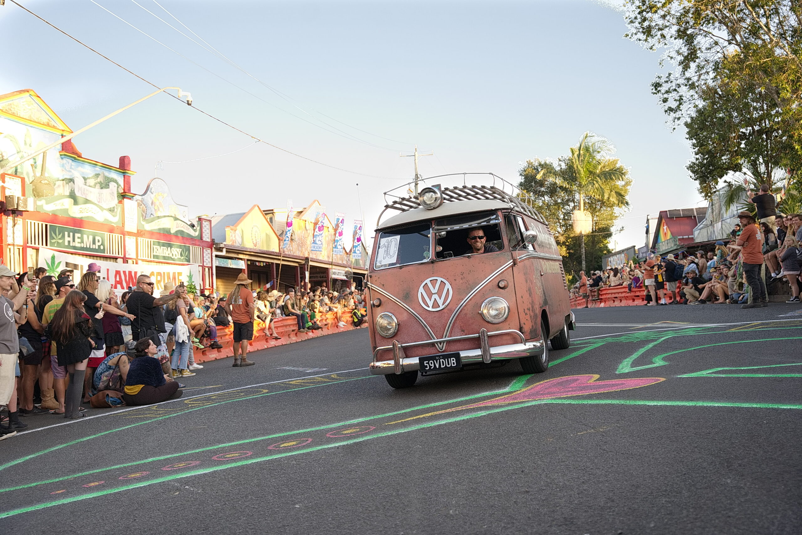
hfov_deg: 51.9
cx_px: 401
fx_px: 824
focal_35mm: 37
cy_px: 268
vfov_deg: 35.9
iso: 640
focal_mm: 37
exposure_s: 1/800
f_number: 3.5
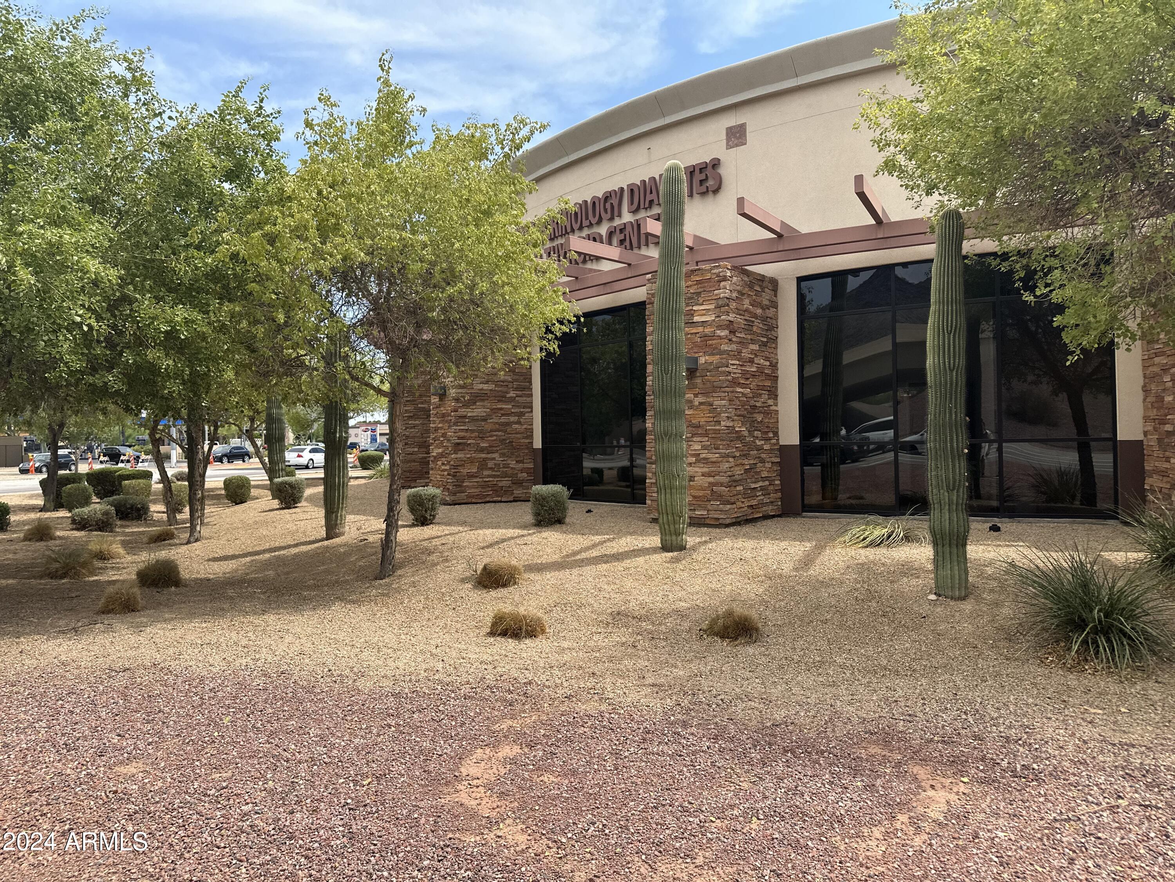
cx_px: 588
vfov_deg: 56.8
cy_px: 441
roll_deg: +0.0
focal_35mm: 24
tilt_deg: +3.0
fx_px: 815
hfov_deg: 71.6
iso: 80
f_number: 1.78
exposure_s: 1/2660
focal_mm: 6.86
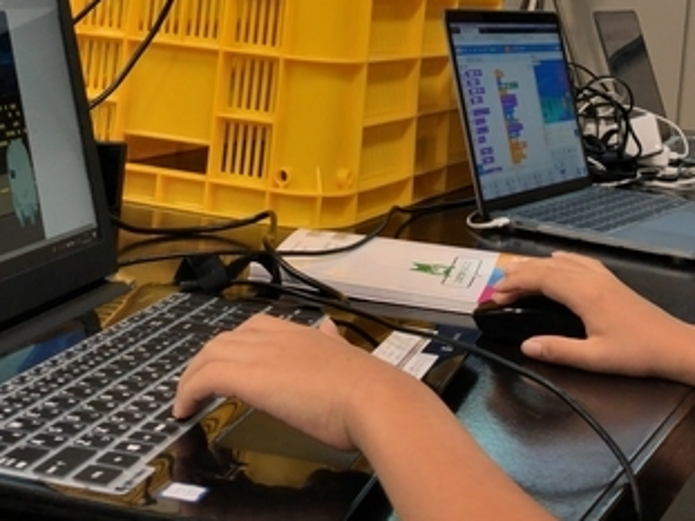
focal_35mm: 72
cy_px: 16
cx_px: 393
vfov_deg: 19.9
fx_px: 1445
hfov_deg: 27.0
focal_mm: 3.99
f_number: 1.8
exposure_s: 1/60
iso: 32
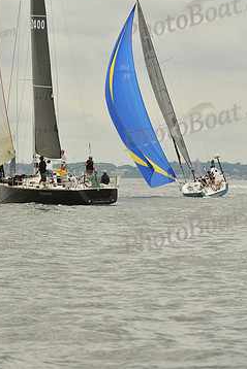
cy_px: 86
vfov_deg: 6.4
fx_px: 3331
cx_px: 70
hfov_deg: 4.2
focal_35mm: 324
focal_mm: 200
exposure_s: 1/1000
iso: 320
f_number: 10
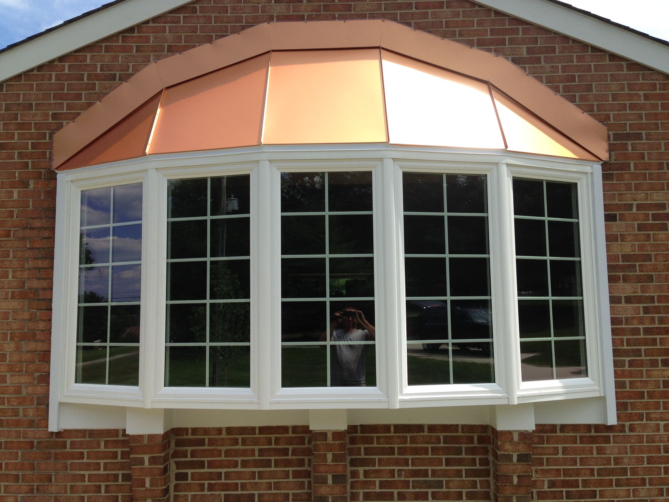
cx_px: 334
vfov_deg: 42.9
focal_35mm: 33
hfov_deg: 55.4
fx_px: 638
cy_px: 251
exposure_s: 1/1232
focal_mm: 4.13
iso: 50
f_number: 2.4
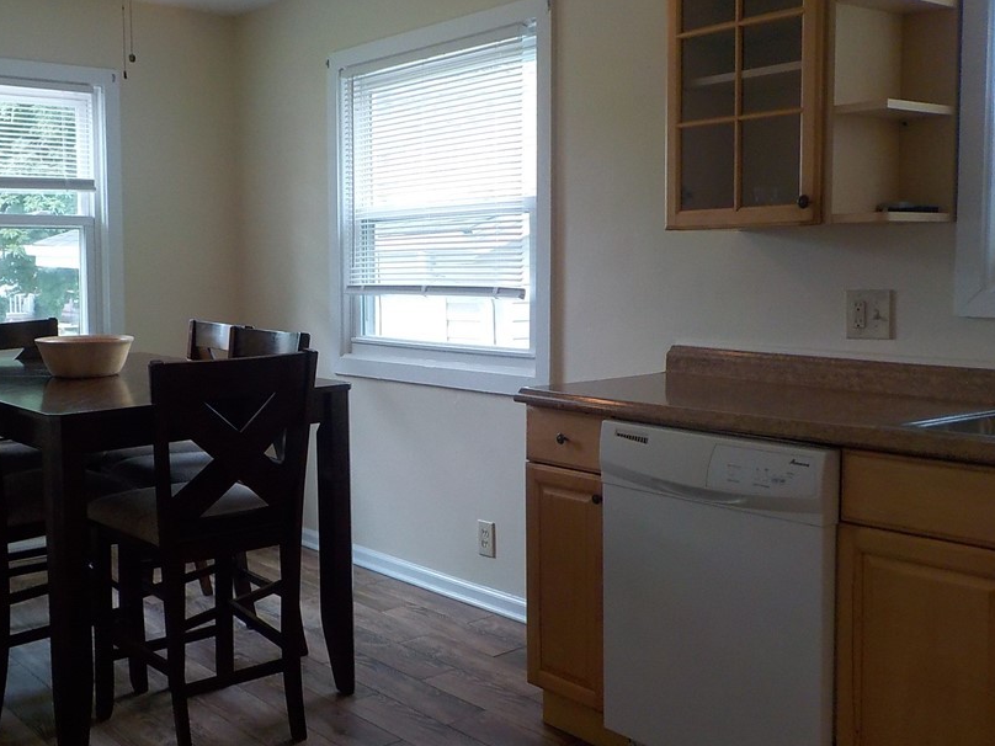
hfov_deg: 48.5
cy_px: 372
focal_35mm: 38
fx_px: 1092
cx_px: 377
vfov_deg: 37.7
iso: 250
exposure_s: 1/30
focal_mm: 4.1
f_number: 3.3
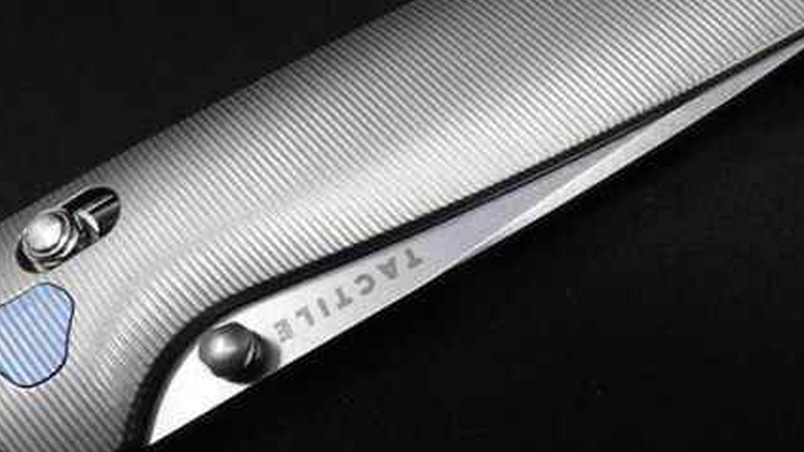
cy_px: 177
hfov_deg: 52.5
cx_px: 475
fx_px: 810
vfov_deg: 31.1
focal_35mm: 38
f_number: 10
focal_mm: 9
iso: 640
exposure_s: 1/30
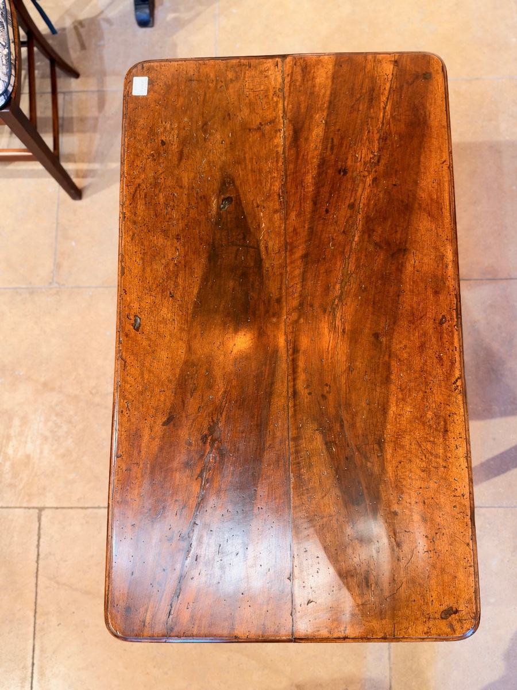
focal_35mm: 30
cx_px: 258
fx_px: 597
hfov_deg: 46.8
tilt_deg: -79.4
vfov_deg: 60.0
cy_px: 345
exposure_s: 1/50
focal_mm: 6.93
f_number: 1.48
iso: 500
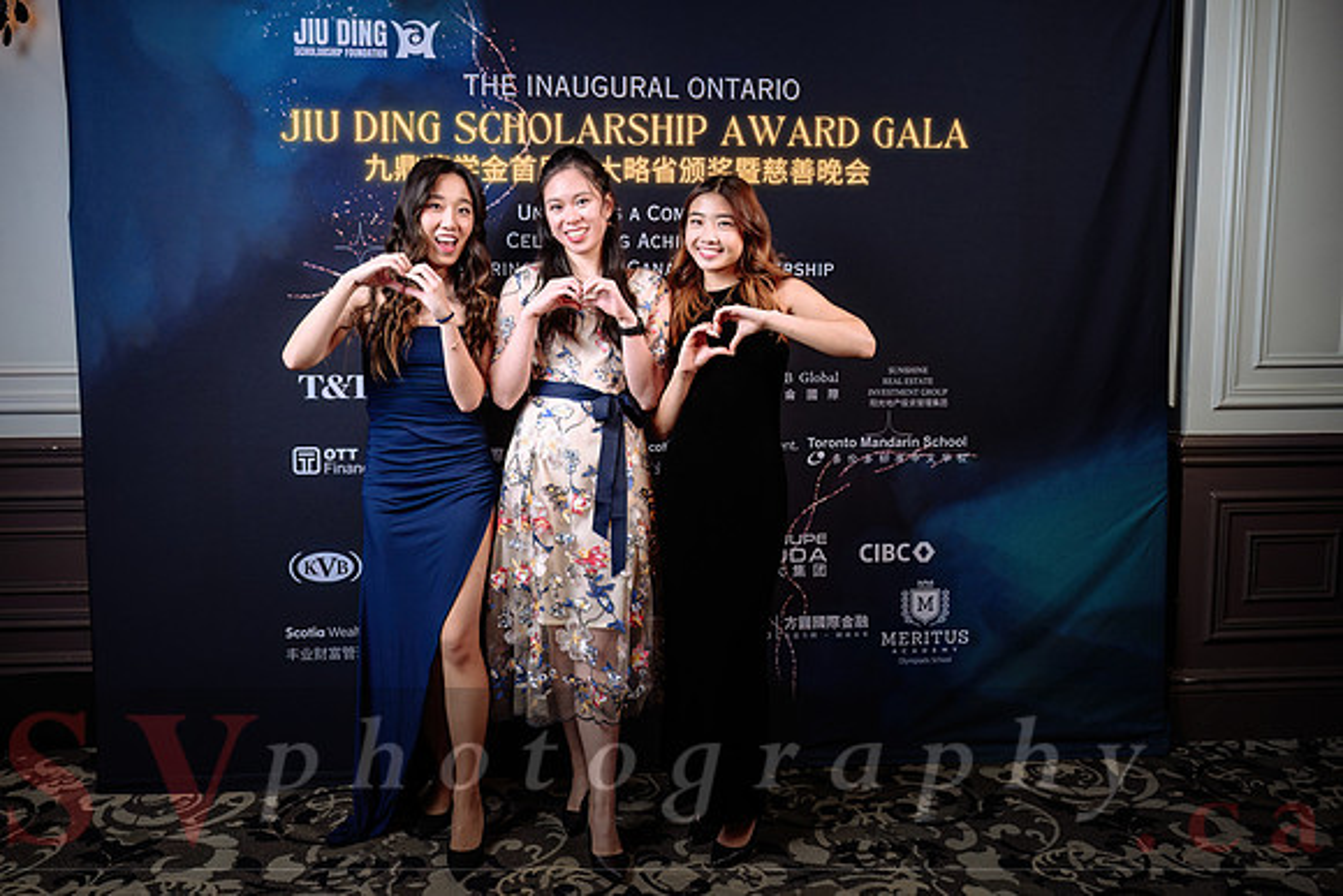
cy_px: 459
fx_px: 1061
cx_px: 672
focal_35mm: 28
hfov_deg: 64.6
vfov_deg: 45.8
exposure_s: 1/160
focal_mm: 25.5
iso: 500
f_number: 5
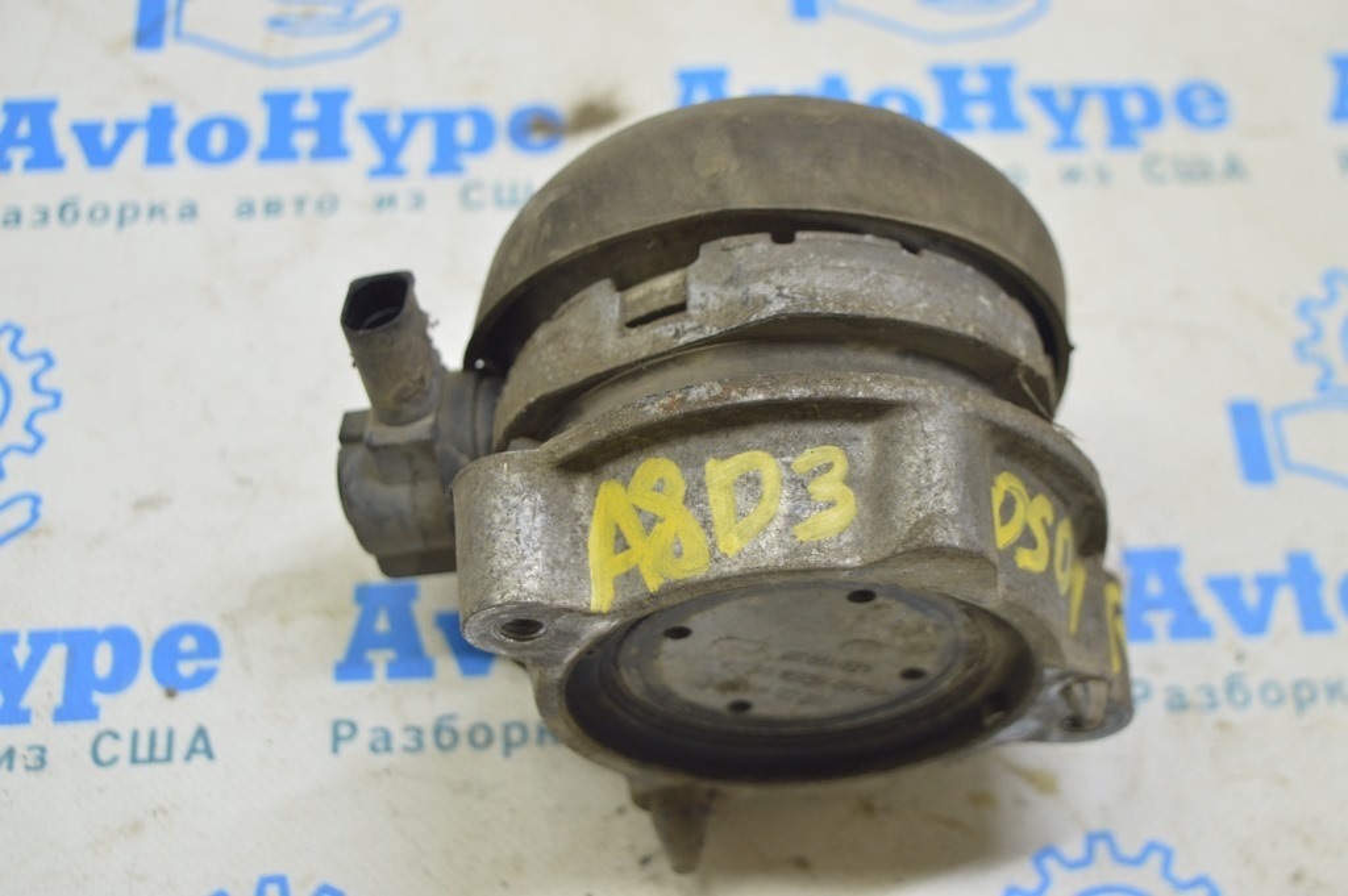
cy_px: 448
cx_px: 674
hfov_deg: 35.1
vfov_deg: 23.7
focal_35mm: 57
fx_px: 2133
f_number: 5.6
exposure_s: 1/20
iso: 400
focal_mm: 38
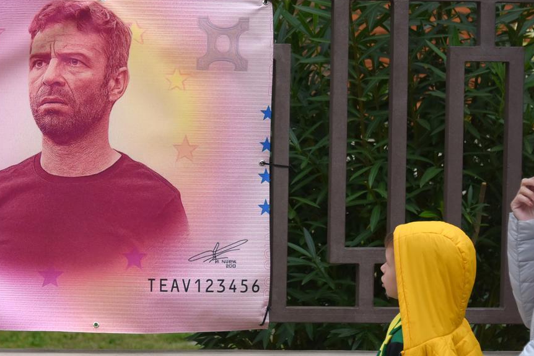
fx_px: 3086
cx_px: 44
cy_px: 166
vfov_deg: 6.6
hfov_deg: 9.8
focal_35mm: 208
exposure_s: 1/2000
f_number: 5.3
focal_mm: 112
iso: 1250
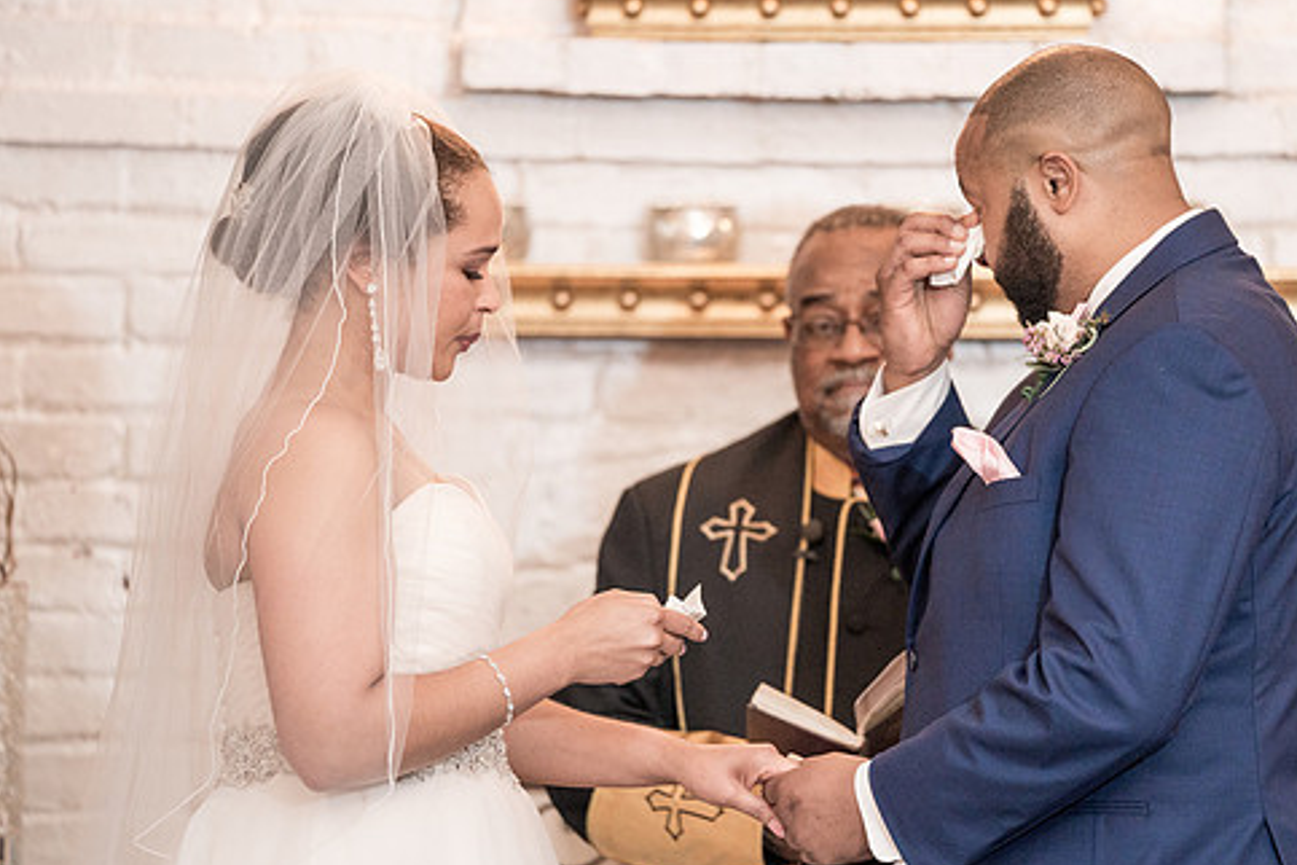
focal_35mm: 252
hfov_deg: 8.2
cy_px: 474
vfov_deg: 5.5
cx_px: 749
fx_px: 9078
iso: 2000
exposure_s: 1/200
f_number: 2.8
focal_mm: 200
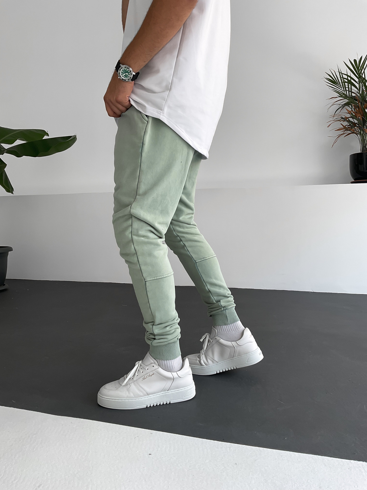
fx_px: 410
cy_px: 245
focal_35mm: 29
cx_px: 184
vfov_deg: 61.7
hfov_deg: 48.2
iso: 16
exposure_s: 1/125
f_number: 1.8
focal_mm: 3
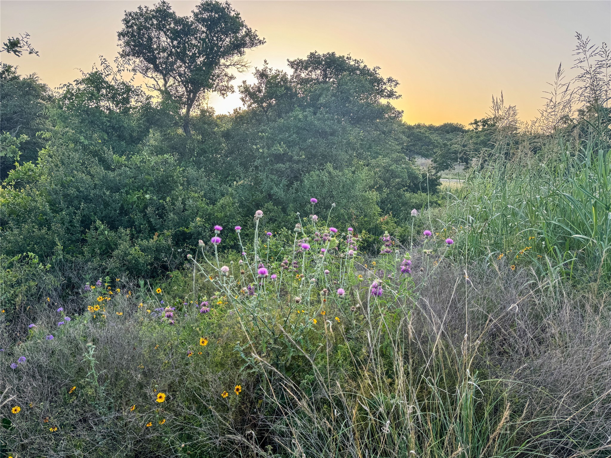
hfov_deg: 71.6
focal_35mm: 24
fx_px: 424
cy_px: 229
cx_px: 306
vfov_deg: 56.8
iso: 80
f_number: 1.78
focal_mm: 6.76
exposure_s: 1/338
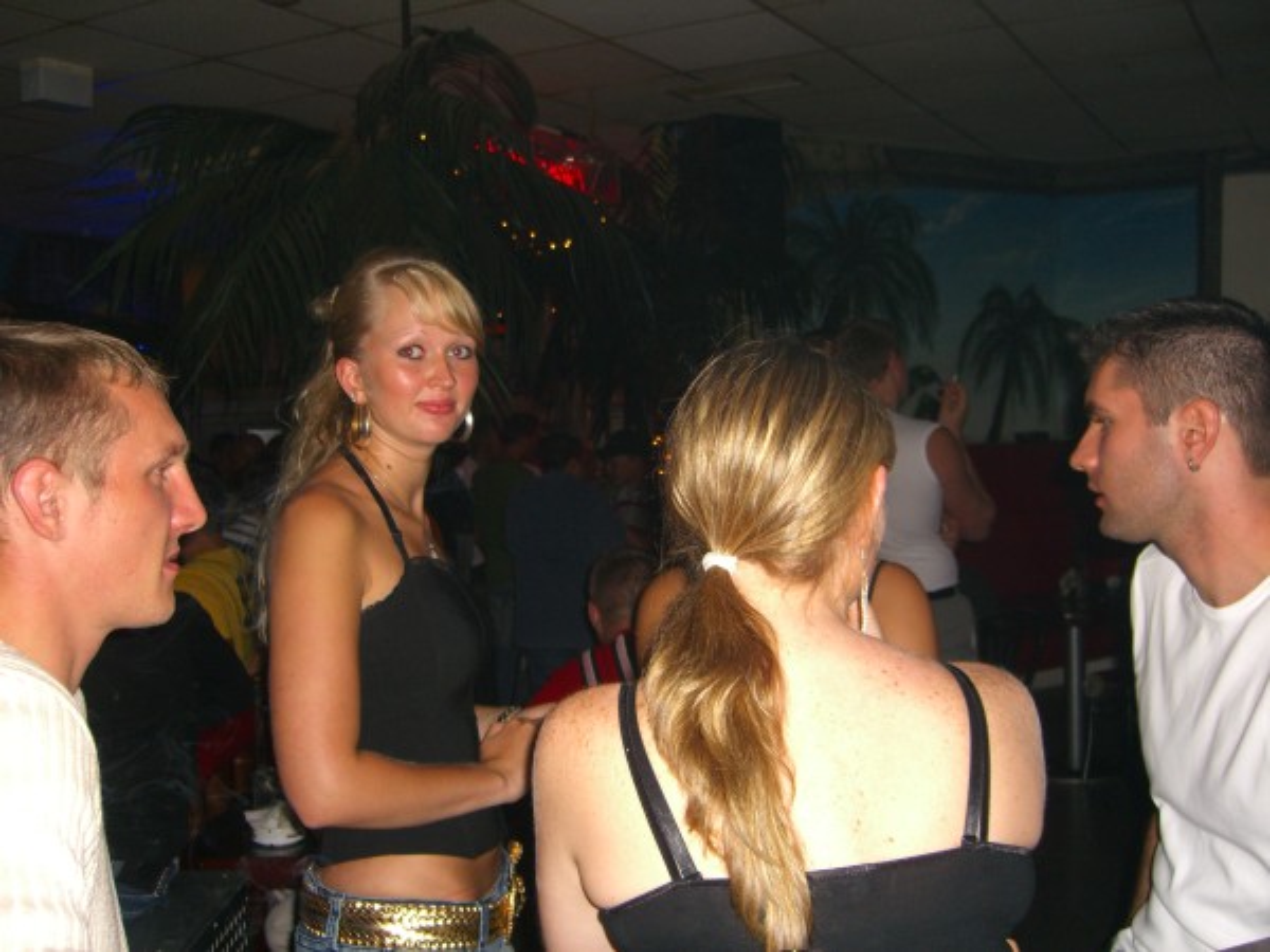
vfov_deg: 37.7
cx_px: 635
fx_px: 1394
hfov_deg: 49.0
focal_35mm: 38
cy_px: 476
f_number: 2.8
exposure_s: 1/60
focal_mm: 7.9
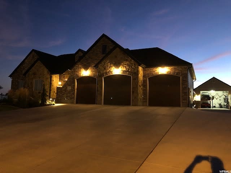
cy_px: 86
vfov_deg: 49.7
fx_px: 187
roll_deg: -0.7
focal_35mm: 28
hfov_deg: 63.4
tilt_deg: +4.6
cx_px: 116
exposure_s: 1/4
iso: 250
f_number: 1.8
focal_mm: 4
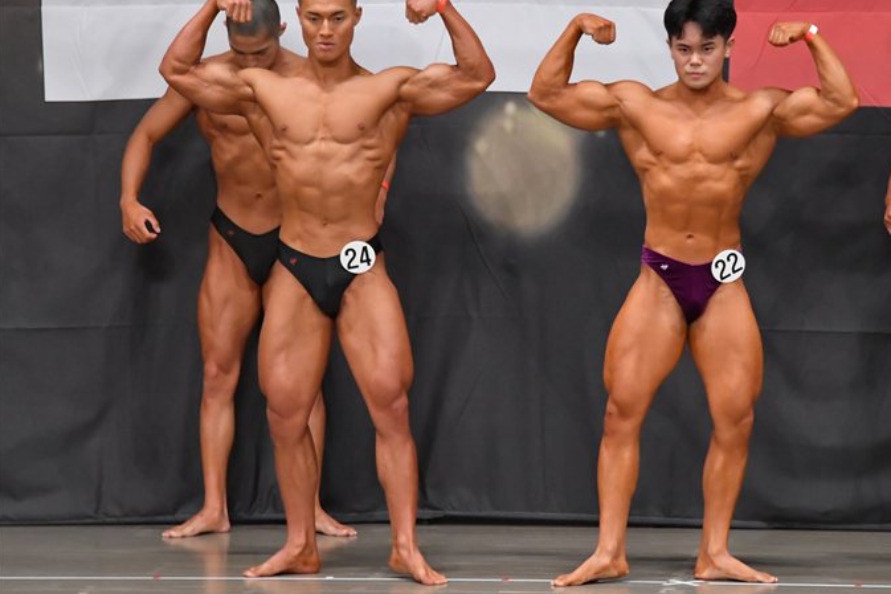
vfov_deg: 5.3
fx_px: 6411
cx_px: 508
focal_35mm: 259
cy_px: 279
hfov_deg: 7.9
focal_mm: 150
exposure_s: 1/400
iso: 5000
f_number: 5.6
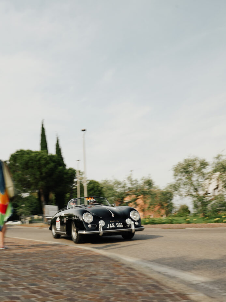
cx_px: 81
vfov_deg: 50.7
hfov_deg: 40.3
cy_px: 221
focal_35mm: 35
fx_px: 305
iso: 100
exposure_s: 1/50
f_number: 11
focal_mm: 24
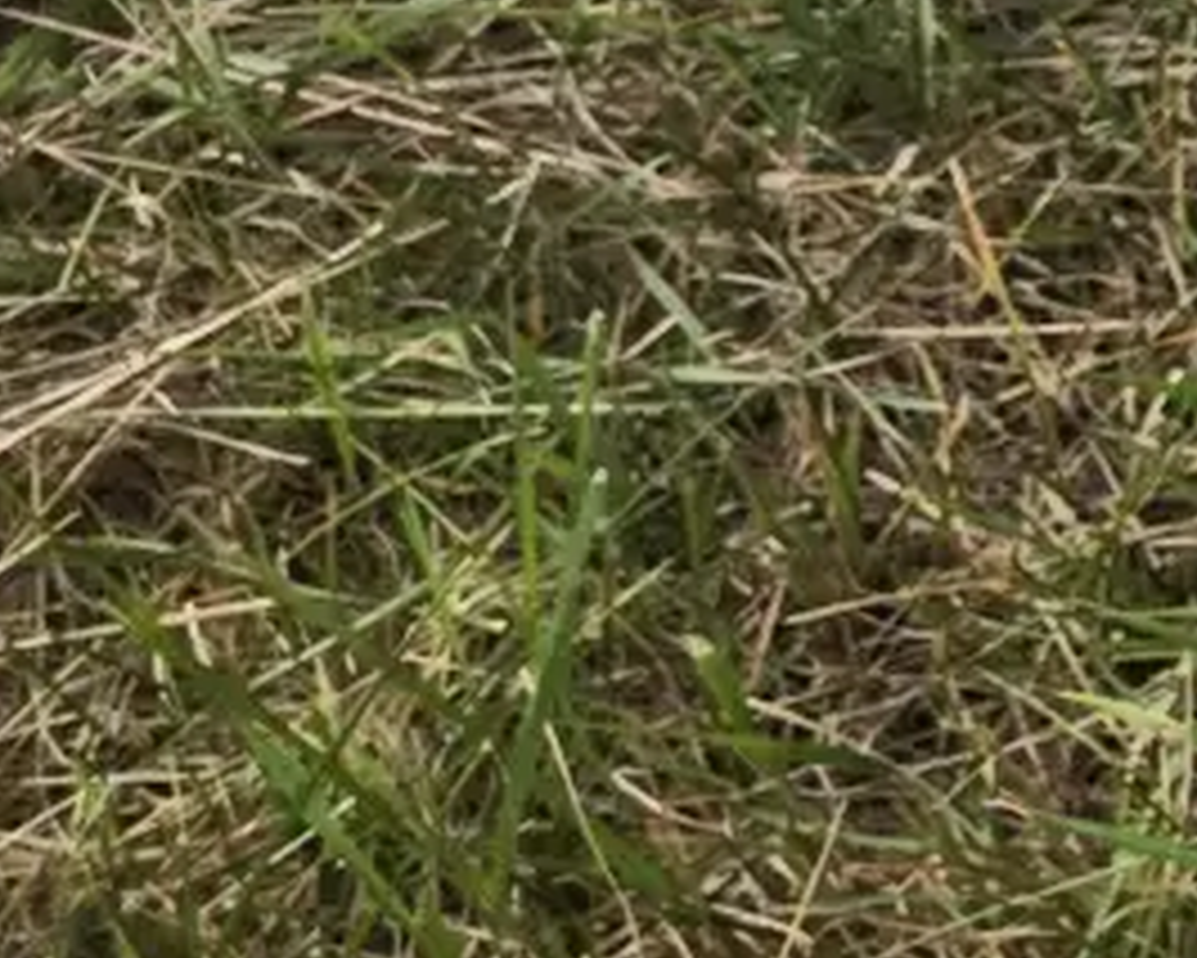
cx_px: 4082
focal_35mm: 162
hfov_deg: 8.7
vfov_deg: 8.9
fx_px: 5741
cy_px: -1070
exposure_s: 1/180
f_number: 1.7
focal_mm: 6.3
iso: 32
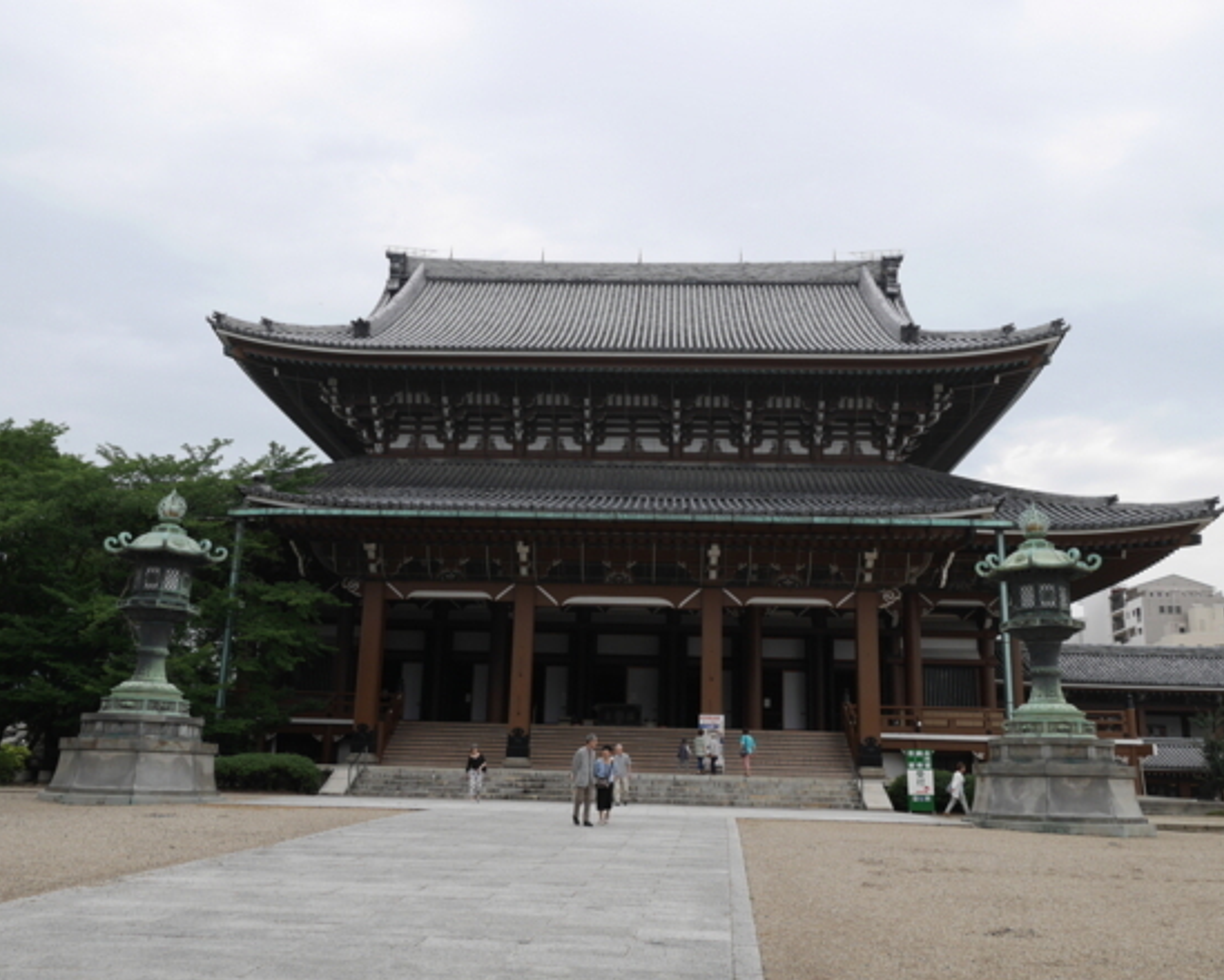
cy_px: 484
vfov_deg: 45.8
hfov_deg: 55.6
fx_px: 1160
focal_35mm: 32
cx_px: 613
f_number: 6.3
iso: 200
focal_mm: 15
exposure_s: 1/320
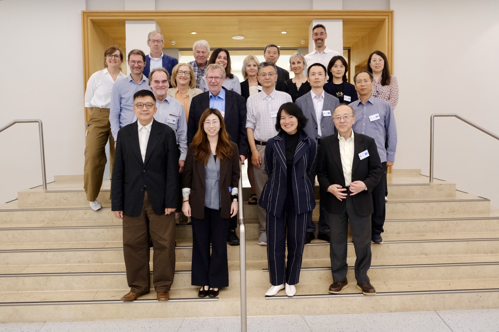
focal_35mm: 27
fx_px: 374
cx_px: 250
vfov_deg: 47.9
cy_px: 166
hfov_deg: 67.4
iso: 2500
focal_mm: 18
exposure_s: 1/100
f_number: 2.8
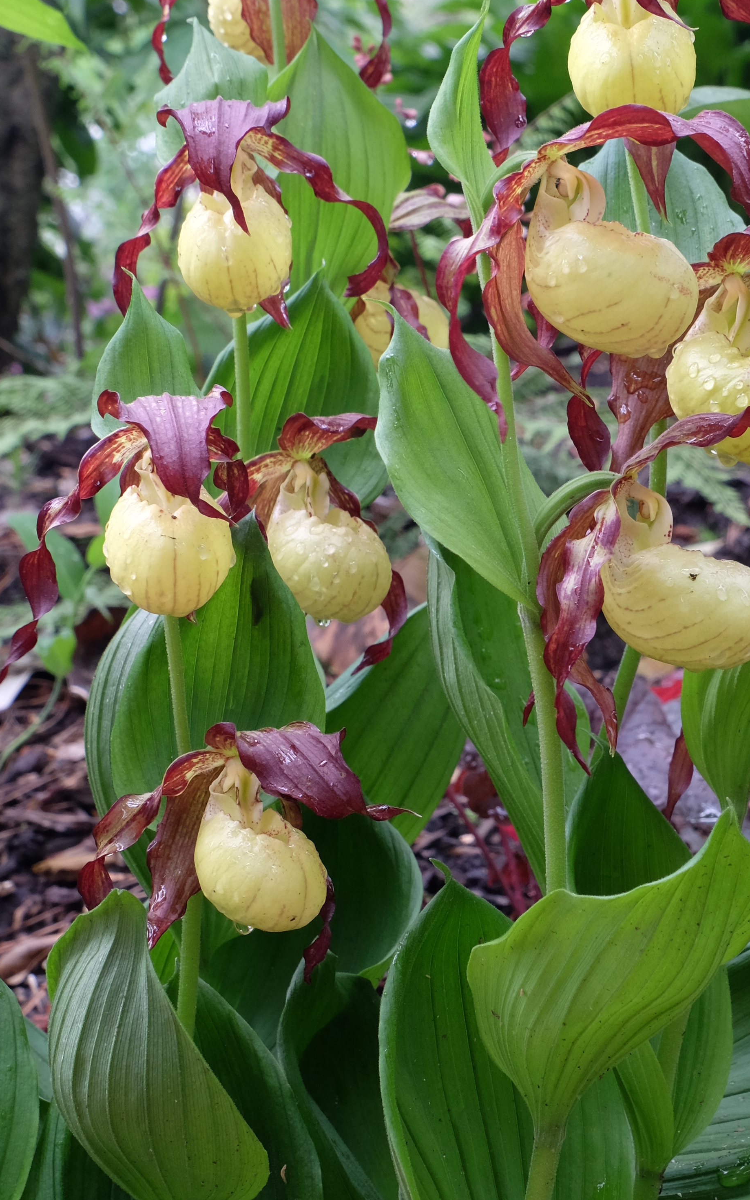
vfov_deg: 26.5
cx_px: 572
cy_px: 643
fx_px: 2551
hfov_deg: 16.6
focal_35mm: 78
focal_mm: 30.9
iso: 800
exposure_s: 1/5.3
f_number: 10
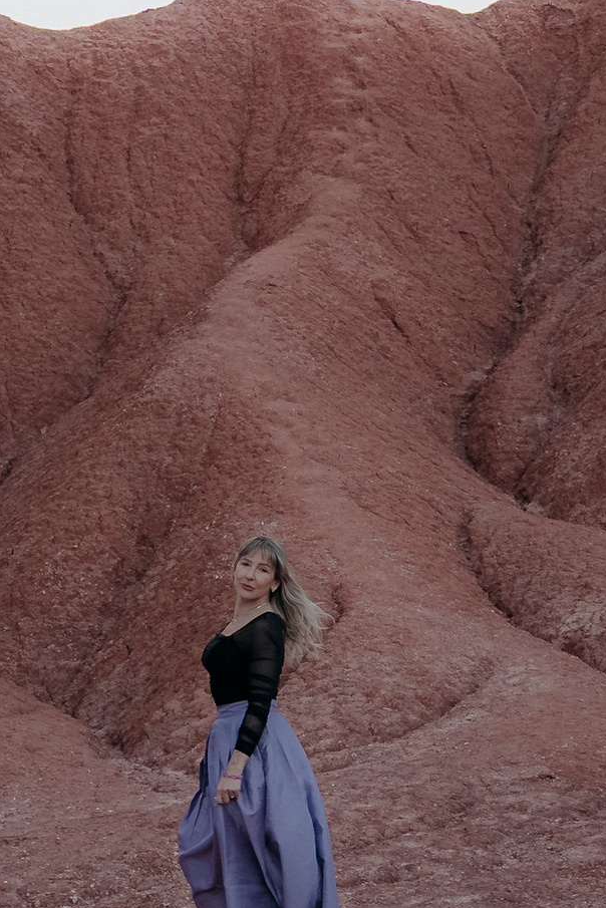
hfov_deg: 15.4
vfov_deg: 23.1
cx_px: 97
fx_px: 2220
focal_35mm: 88
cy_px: 382
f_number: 3.2
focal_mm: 28
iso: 640
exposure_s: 1/250
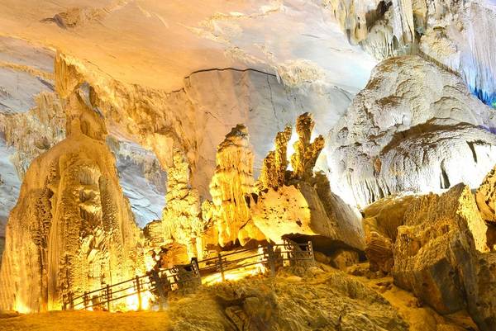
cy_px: 166
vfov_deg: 26.0
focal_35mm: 52
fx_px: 717
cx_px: 248
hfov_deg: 38.2
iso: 320
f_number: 22
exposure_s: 10
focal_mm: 52
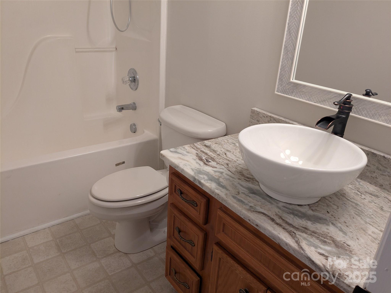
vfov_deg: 51.4
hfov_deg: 65.3
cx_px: 196
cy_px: 146
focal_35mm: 27
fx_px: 305
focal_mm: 4.38
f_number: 1.73
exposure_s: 1/40
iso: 70
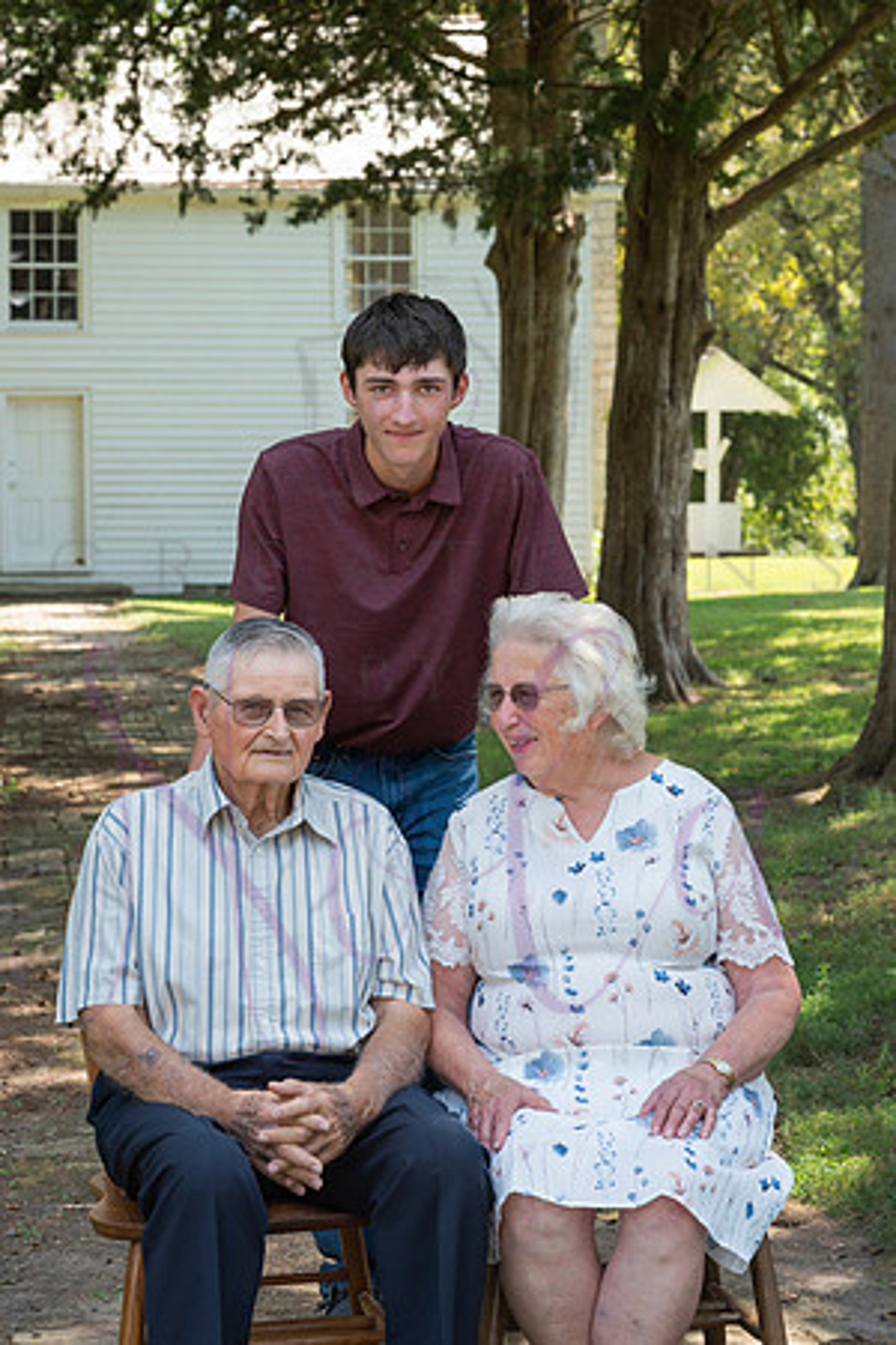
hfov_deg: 16.5
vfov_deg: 24.5
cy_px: 672
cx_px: 448
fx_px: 3098
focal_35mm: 83
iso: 400
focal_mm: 83
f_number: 8
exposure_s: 1/160
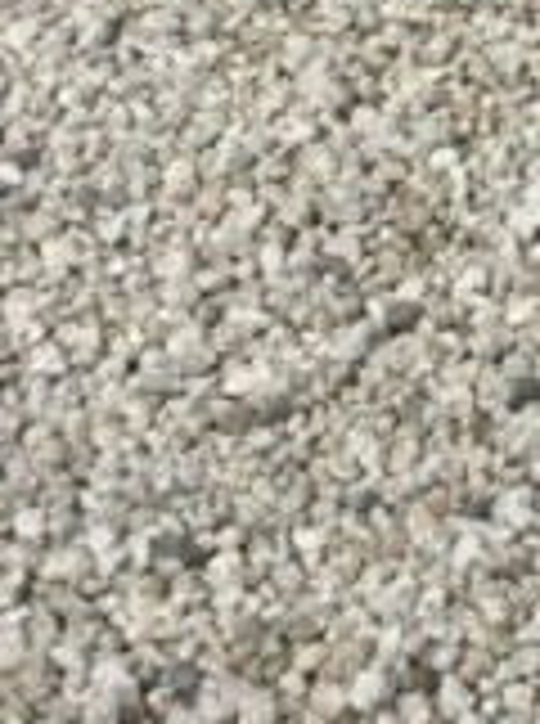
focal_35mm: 204
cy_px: -679
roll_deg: +3.1
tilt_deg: -21.4
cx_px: 1685
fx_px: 4260
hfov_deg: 6.5
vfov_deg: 9.2
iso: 32
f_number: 2.4
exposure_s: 1/1244
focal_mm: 3.3
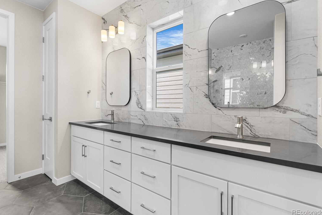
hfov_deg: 91.5
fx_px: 157
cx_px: 155
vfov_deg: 68.7
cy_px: 102
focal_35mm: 18
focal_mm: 16.5
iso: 400
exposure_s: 1/8
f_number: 8
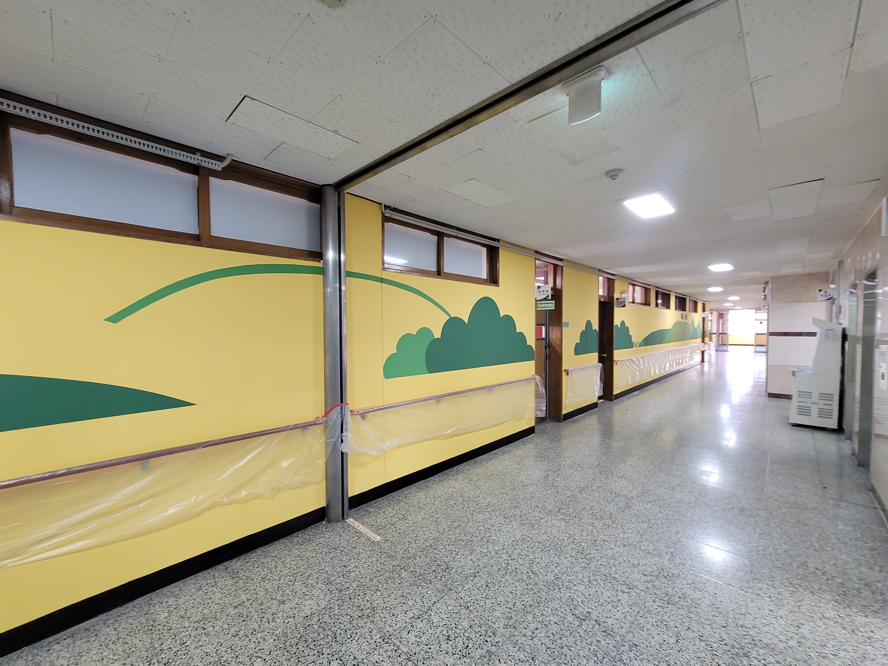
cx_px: 444
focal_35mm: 13
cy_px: 333
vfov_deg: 89.9
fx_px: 333
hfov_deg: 106.2
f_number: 2.2
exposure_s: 1/30
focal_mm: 2.2
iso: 320
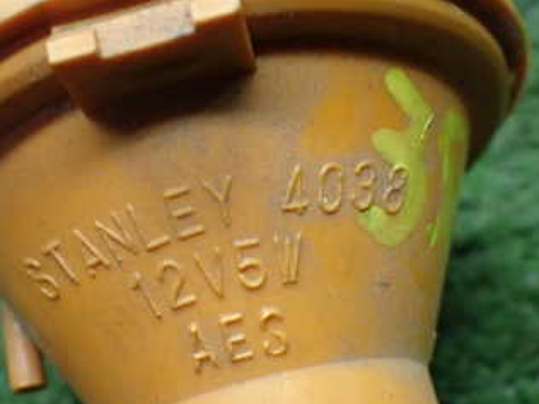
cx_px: 252
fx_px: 888
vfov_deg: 25.6
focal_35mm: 57
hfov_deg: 33.8
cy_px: 259
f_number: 2.3
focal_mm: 5.4
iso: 640
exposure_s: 1/125
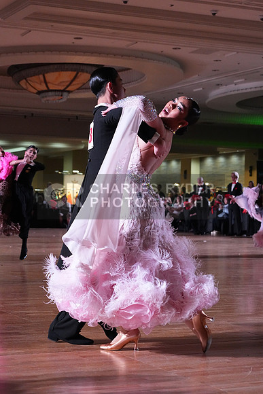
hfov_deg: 17.5
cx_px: 132
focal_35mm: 78
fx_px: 854
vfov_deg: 26.0
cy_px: 197
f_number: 5.6
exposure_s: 1/400
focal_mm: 78
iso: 8000
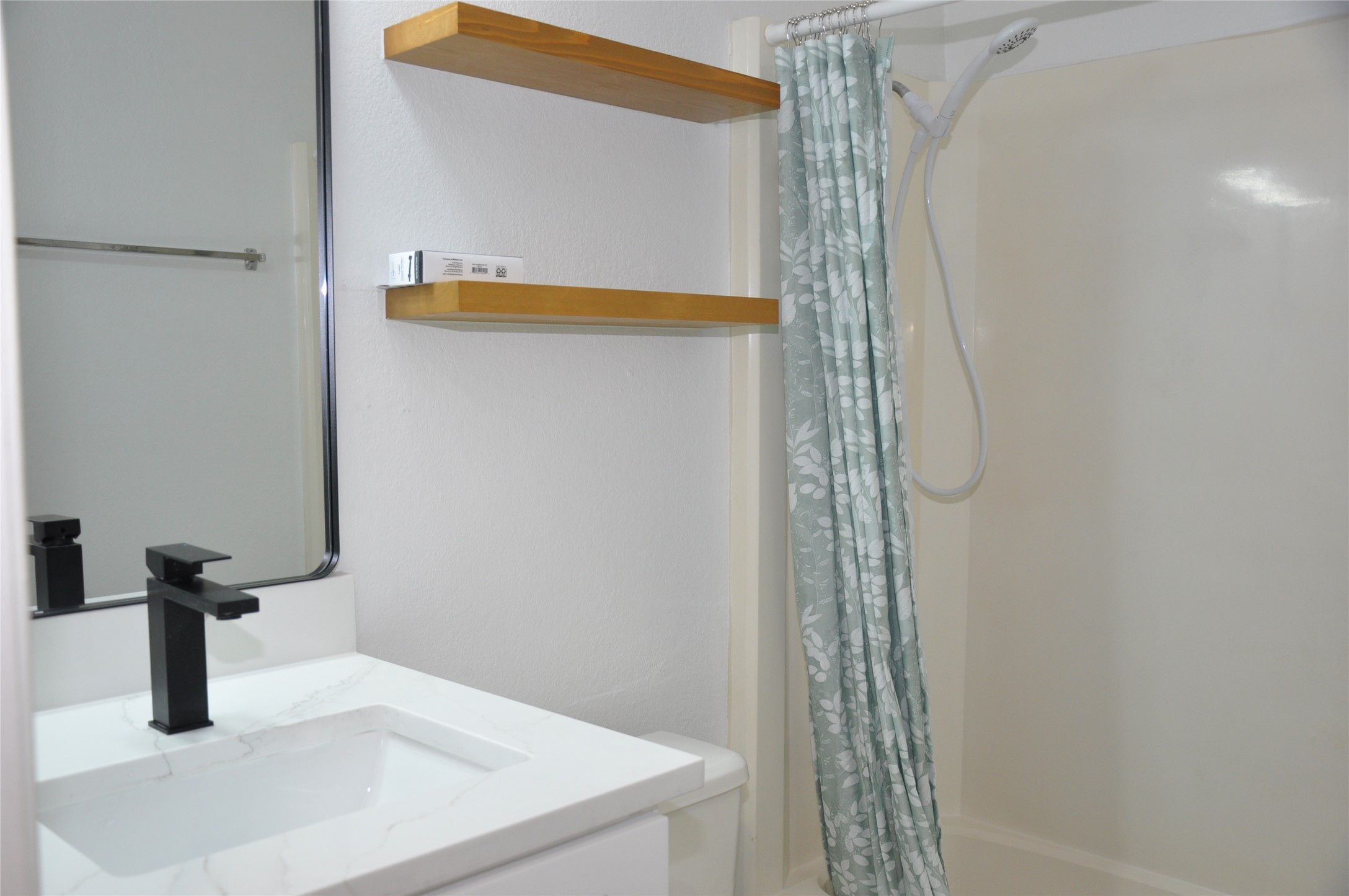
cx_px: 674
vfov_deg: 39.9
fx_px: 1235
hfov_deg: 57.3
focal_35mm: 33
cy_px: 448
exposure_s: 1/60
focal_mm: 22
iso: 500
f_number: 4
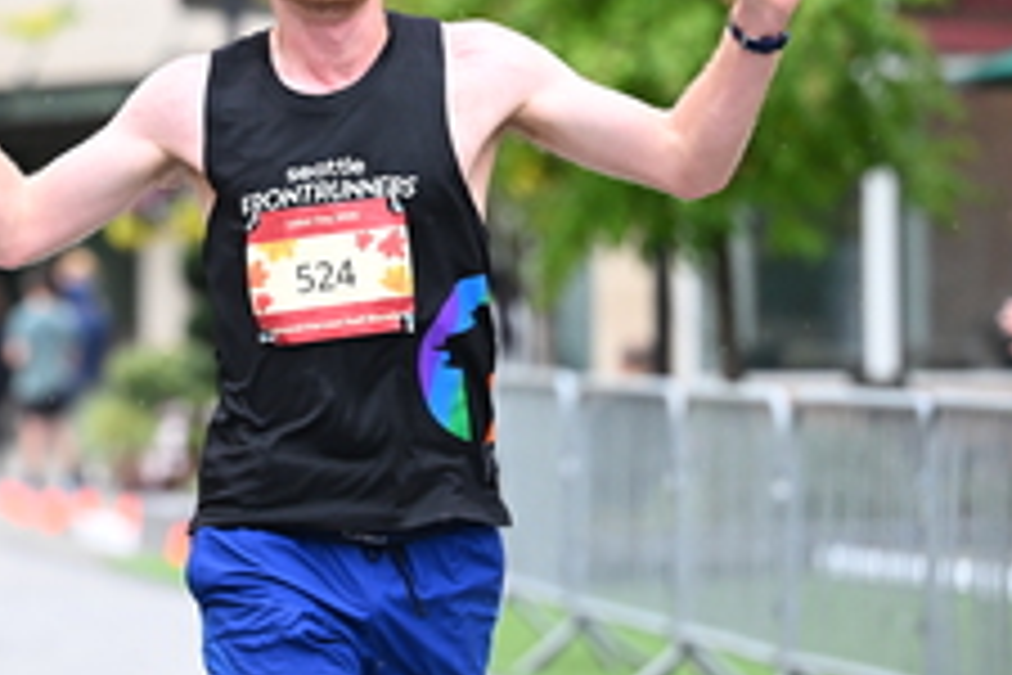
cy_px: 250
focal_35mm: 281
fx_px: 7899
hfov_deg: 7.3
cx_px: 76
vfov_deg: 4.9
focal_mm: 115
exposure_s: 1/1250
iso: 1250
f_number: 2.8
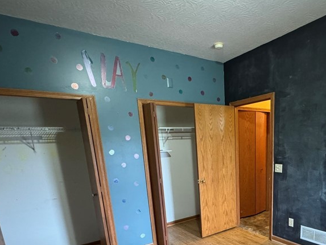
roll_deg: +2.5
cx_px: 212
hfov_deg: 67.8
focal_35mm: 25
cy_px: 200
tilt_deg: -14.2
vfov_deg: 51.1
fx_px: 235
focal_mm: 2.22
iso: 1000
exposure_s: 1/40
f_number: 2.2
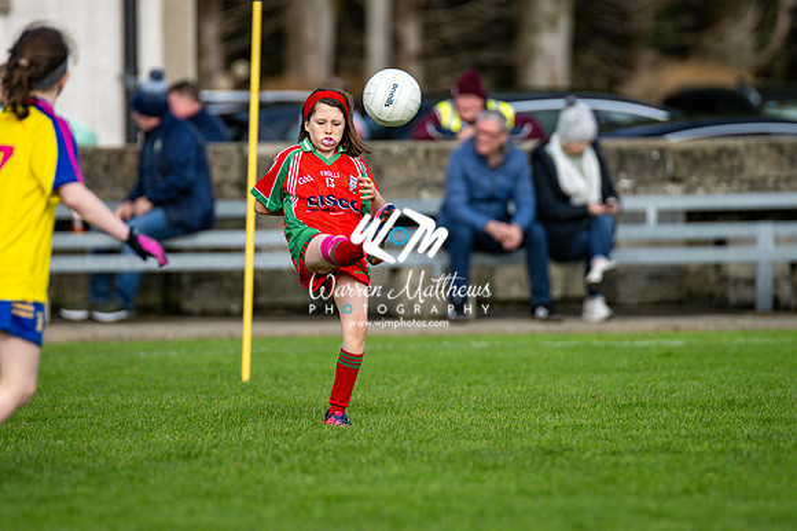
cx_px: 398
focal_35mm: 450
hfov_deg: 4.6
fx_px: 9956
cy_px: 266
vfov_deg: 3.1
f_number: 2.8
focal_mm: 300
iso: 280
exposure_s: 1/6400
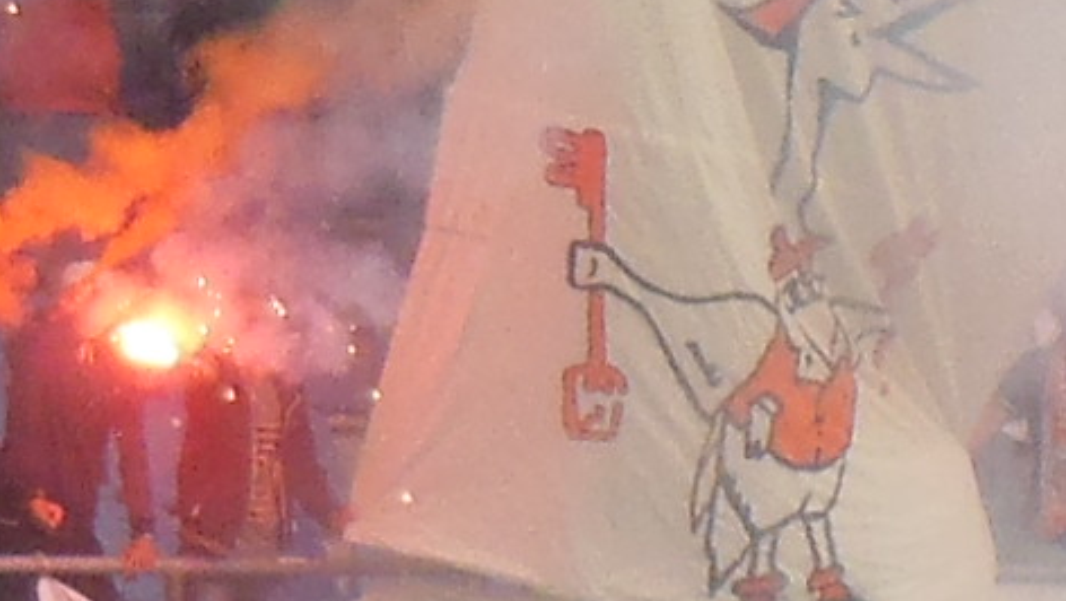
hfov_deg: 3.8
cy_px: 188
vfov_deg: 2.1
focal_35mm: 572
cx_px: 528
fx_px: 16176
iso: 250
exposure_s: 1/250
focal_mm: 13.6
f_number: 4.4
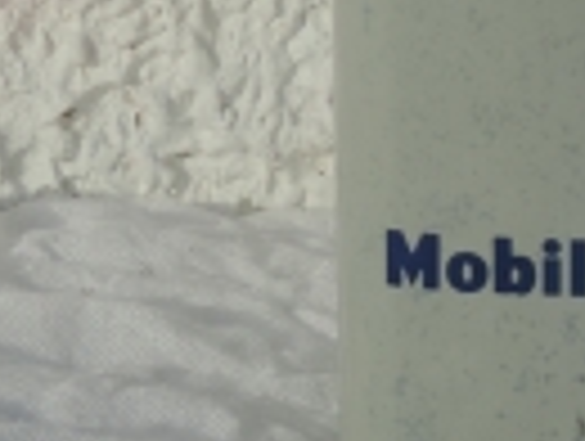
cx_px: 459
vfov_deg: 10.3
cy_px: -270
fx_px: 2336
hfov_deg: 14.2
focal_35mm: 138
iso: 80
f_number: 3.1
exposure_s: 1/1250
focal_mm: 5.3
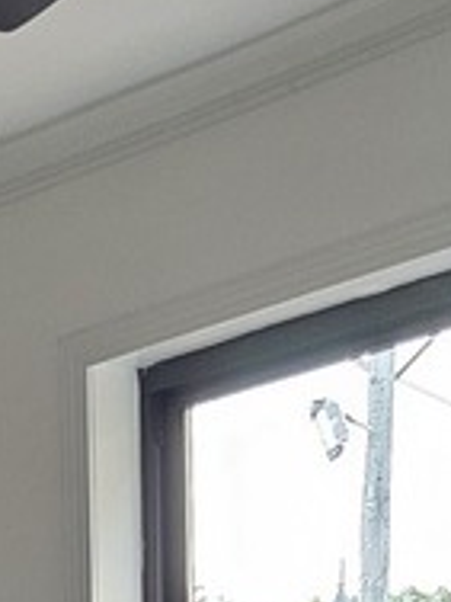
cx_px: -515
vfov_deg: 11.9
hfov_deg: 10.2
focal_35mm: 132
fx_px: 2293
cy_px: 1486
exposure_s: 1/120
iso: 200
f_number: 1.7
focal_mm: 6.3
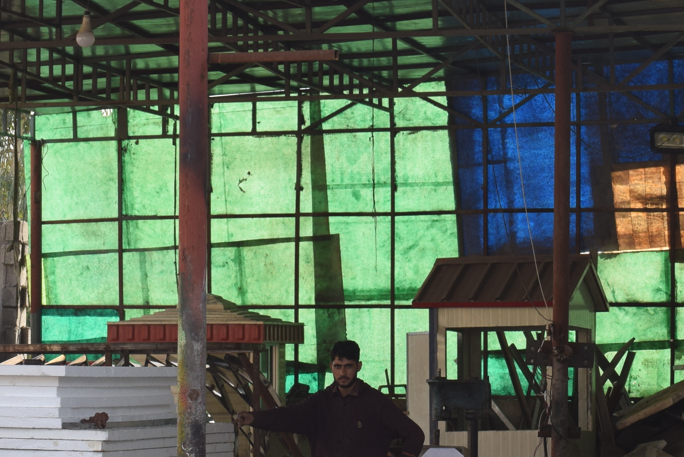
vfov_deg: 6.9
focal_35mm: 198
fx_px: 3767
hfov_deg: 10.3
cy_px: 175
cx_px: 673
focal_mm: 55
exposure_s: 1/250
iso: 320
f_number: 8
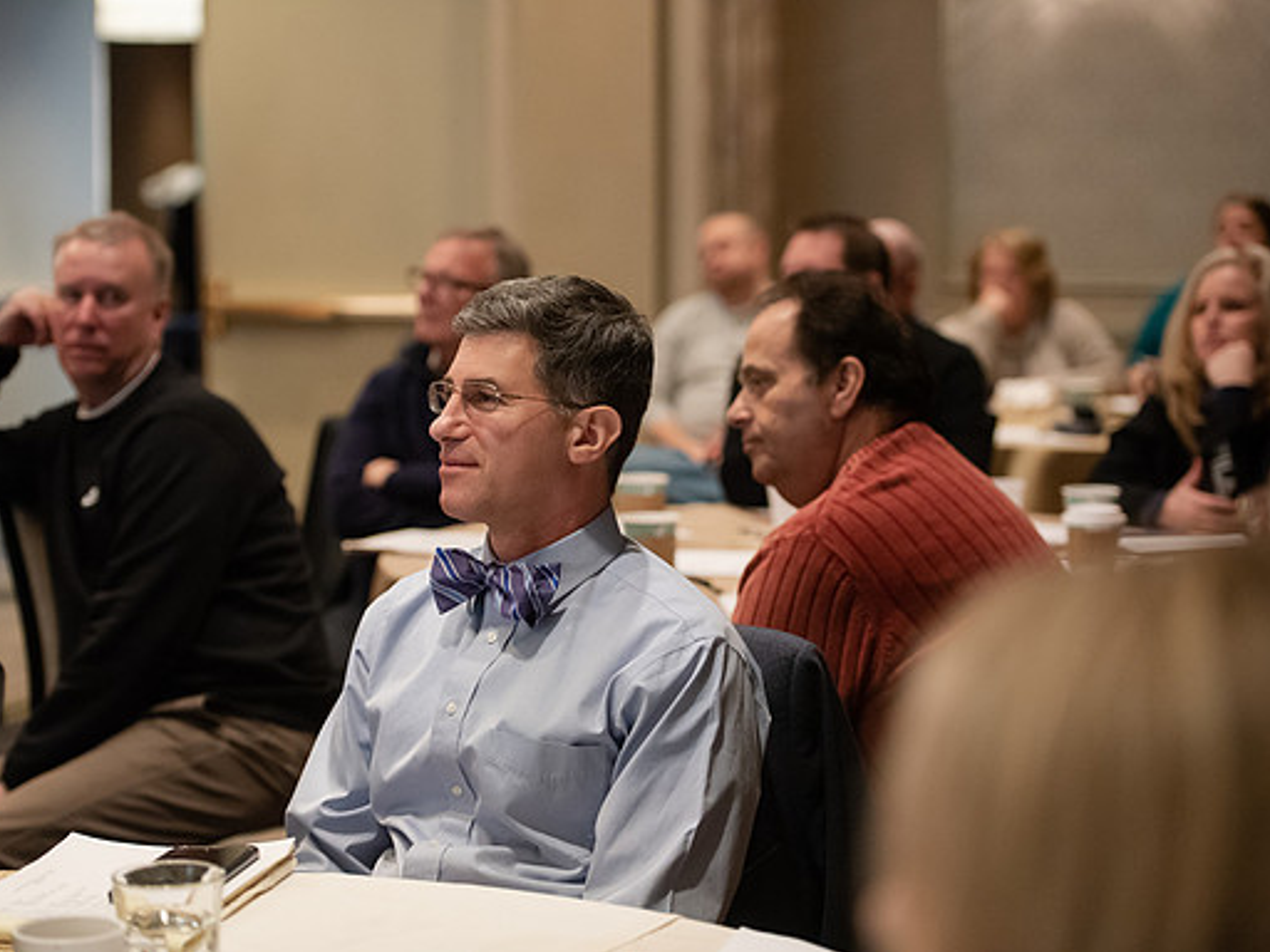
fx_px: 3119
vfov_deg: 17.4
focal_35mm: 85
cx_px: 563
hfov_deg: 23.0
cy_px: 477
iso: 4000
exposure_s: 1/200
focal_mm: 78
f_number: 3.2
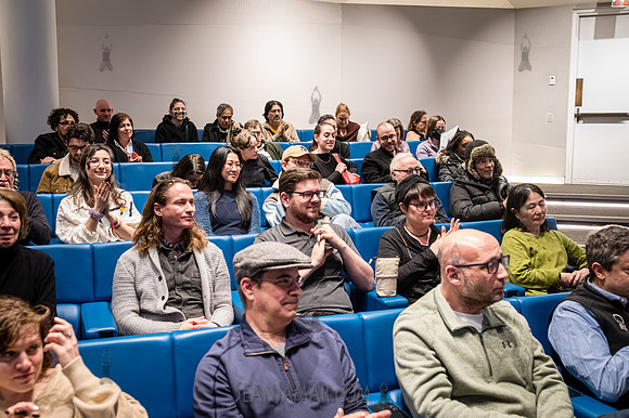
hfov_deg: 51.6
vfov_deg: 35.7
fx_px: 650
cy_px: 209
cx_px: 314
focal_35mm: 37
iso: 8000
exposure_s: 1/250
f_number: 4
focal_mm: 35
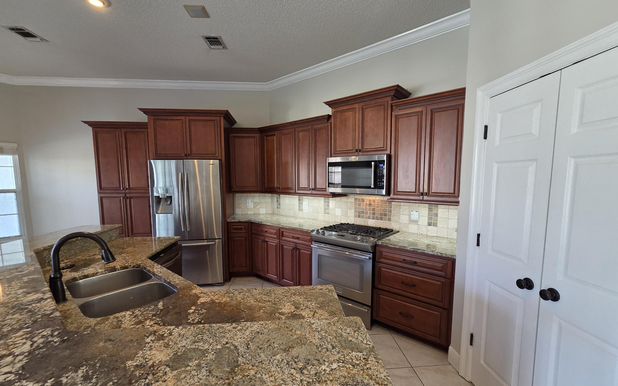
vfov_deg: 78.6
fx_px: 236
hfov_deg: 105.3
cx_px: 311
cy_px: 204
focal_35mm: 14
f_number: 2.2
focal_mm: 2.2
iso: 250
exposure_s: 1/120
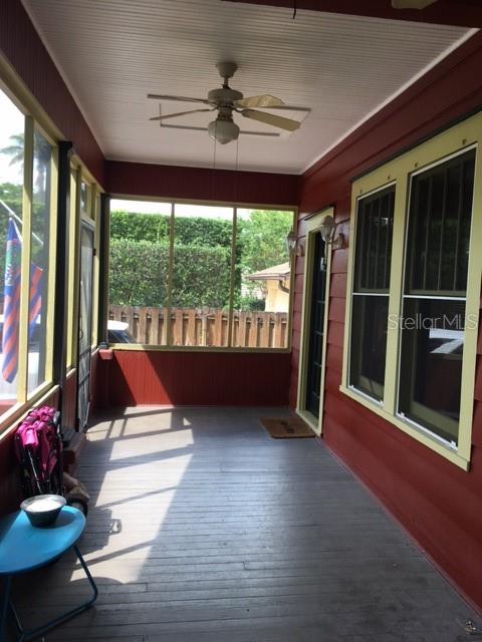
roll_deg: -3.6
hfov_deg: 48.2
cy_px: 321
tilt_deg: -2.7
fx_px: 538
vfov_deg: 61.7
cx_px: 241
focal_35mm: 29
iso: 25
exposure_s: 1/120
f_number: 2.2
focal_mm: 4.15
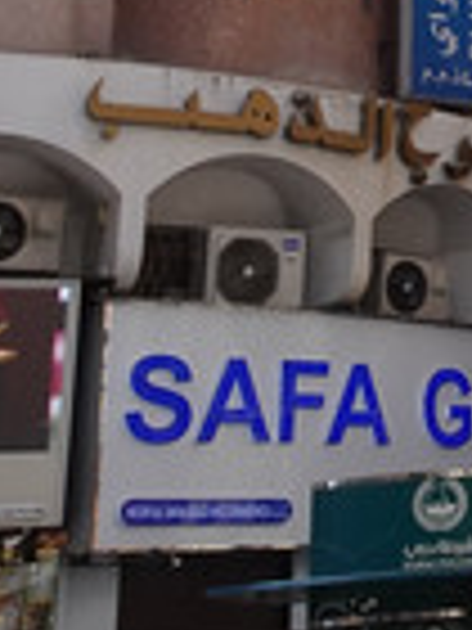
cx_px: 854
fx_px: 2000
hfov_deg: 12.3
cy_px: -140
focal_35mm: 110
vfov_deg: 17.0
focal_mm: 4.25
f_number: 4.5
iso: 80
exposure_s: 1/400
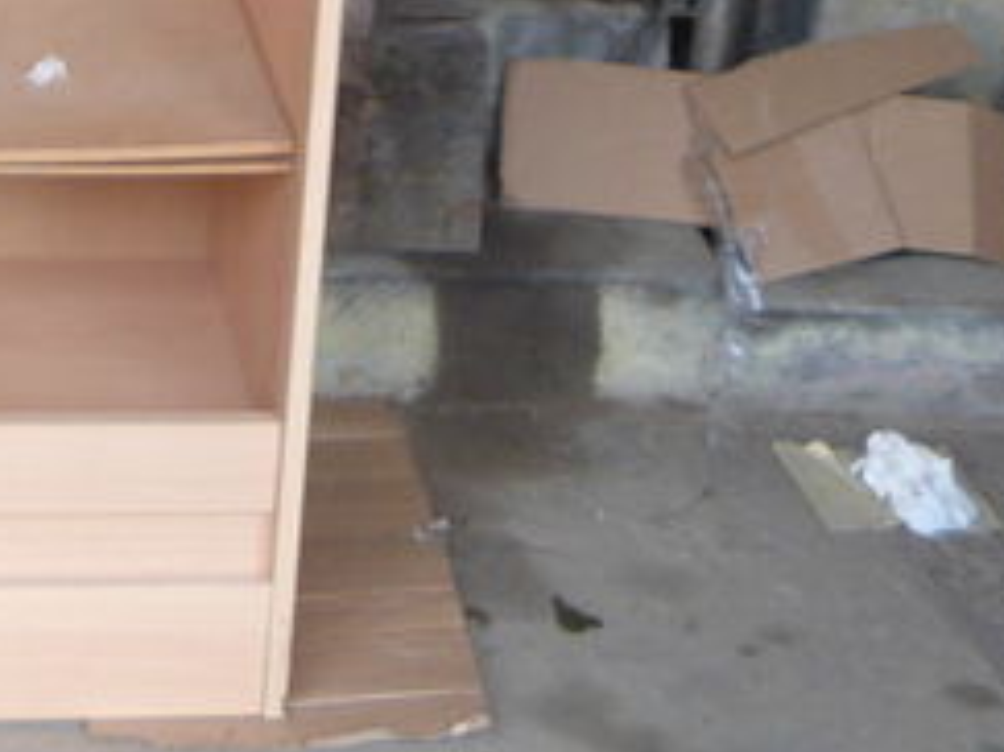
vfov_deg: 13.2
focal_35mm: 103
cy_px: -504
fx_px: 2986
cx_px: 322
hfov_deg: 19.0
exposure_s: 1/20
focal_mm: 4.5
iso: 100
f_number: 2.8
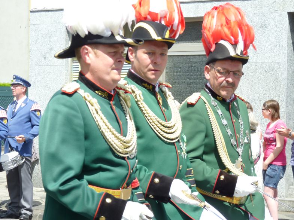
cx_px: 147
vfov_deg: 14.6
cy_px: 110
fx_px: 857
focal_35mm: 101
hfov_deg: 19.5
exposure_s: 1/320
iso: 100
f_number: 4.5
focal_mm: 18
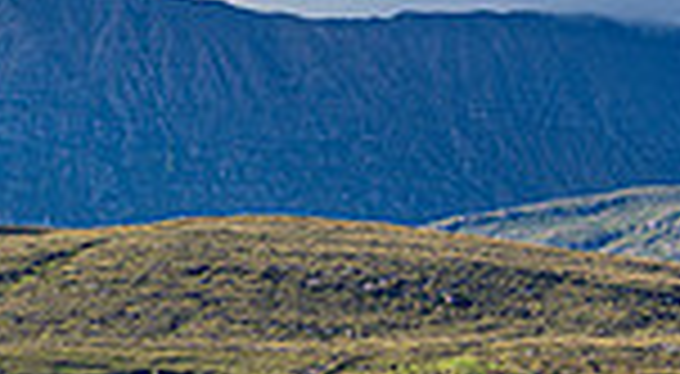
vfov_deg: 6.1
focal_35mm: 194
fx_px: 3479
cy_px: 74
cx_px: 603
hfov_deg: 11.1
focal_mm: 48
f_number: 8
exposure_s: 1/100
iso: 100
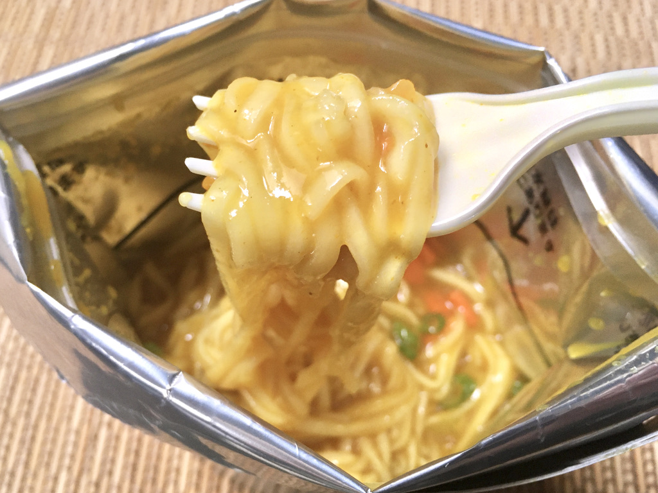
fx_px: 551
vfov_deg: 48.2
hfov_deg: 61.7
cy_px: 246
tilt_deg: -65.5
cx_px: 329
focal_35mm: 29
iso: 160
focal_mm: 4.15
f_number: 2.2
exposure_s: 1/33
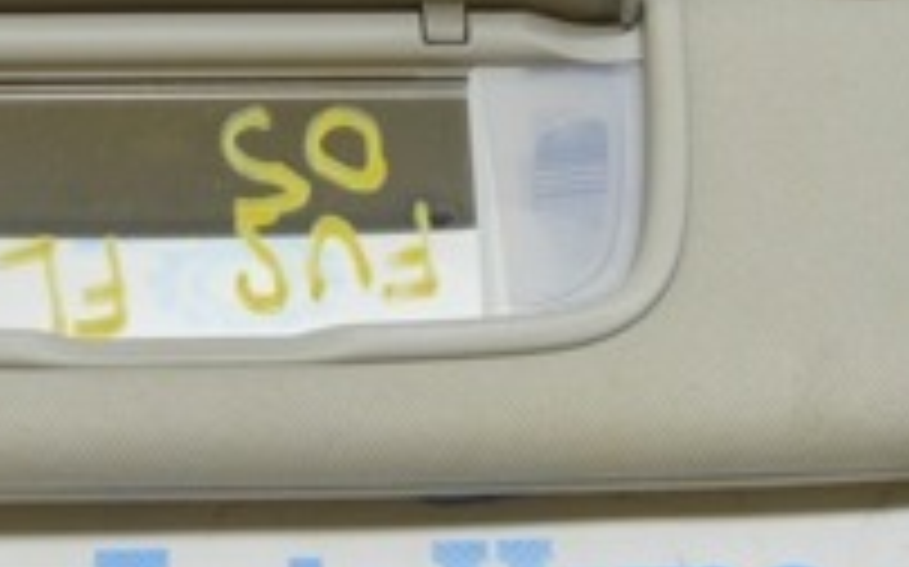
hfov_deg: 17.8
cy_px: 56
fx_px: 2872
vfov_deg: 11.2
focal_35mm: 116
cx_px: 176
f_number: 4
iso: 400
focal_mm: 24
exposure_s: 1/60
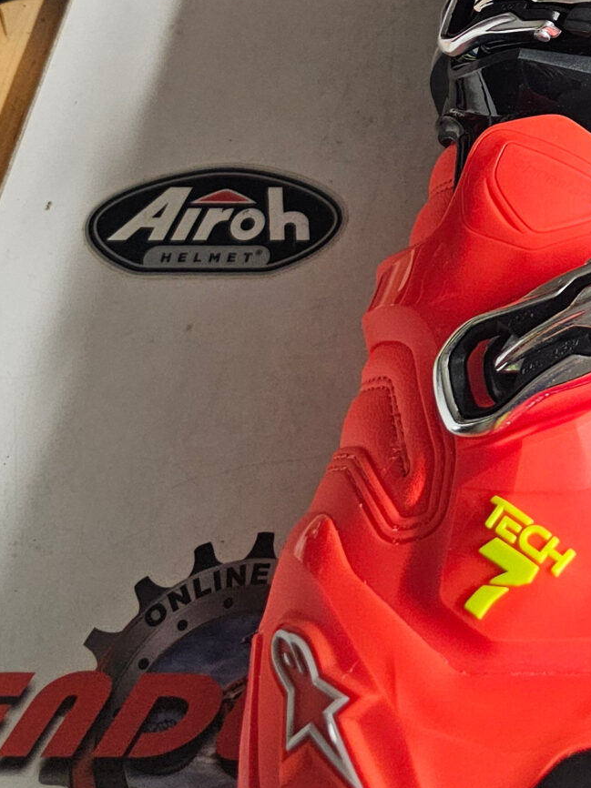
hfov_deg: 19.7
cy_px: -113
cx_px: 785
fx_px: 1549
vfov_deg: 26.0
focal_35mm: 68
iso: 640
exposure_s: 1/100
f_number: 1.7
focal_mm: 6.3
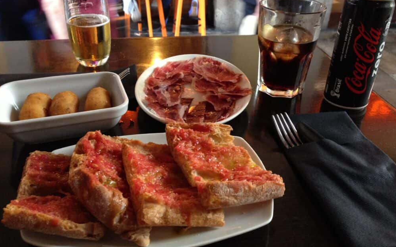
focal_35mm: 36
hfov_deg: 54.0
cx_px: 203
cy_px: 110
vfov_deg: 35.3
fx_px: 389
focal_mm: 4.12
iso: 320
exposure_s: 1/20
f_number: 2.4
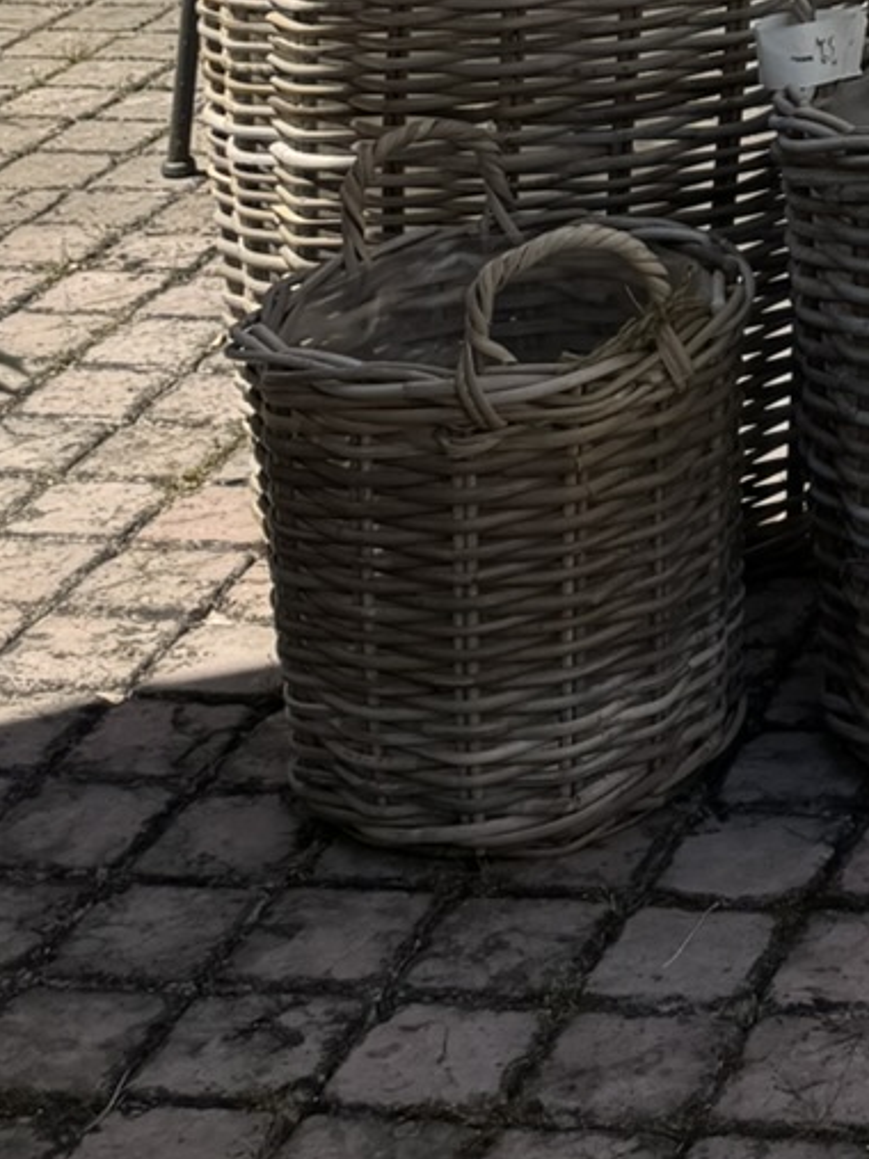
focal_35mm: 97
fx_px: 3248
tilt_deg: +0.2
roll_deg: -1.9
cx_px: 1496
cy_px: -704
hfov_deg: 13.8
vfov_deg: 17.6
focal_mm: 6.76
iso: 80
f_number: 1.78
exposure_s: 1/6410
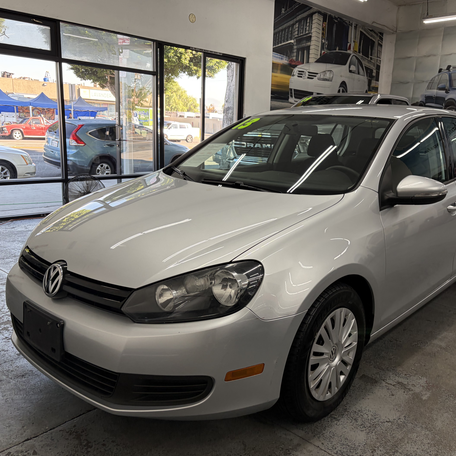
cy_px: 227
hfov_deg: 52.3
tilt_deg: -12.6
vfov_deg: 52.5
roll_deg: -2.5
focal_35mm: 31
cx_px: 267
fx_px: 462
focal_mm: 5.96
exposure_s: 1/120
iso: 64
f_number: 1.6
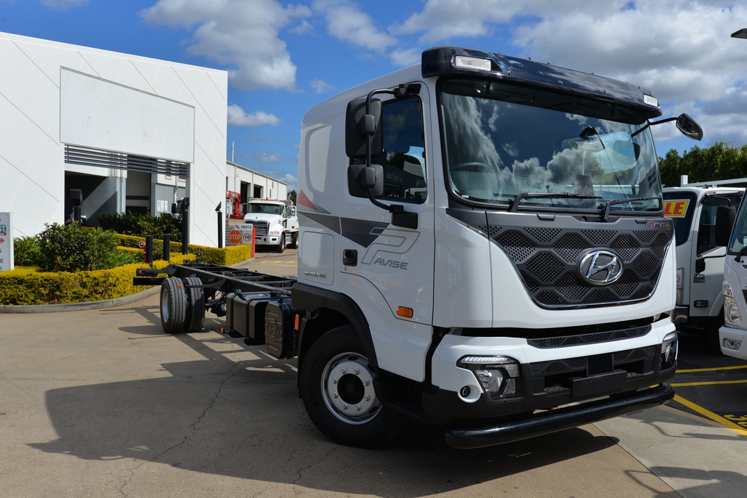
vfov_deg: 43.6
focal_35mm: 30
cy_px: 249
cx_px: 374
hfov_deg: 61.9
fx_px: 623
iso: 100
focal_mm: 30
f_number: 9
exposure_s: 1/320
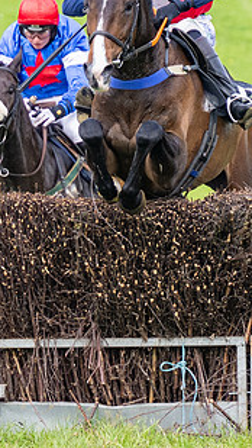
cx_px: 142
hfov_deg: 1.4
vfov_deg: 2.5
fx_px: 10315
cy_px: 131
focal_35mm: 869
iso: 400
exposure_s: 1/1250
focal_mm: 170
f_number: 4
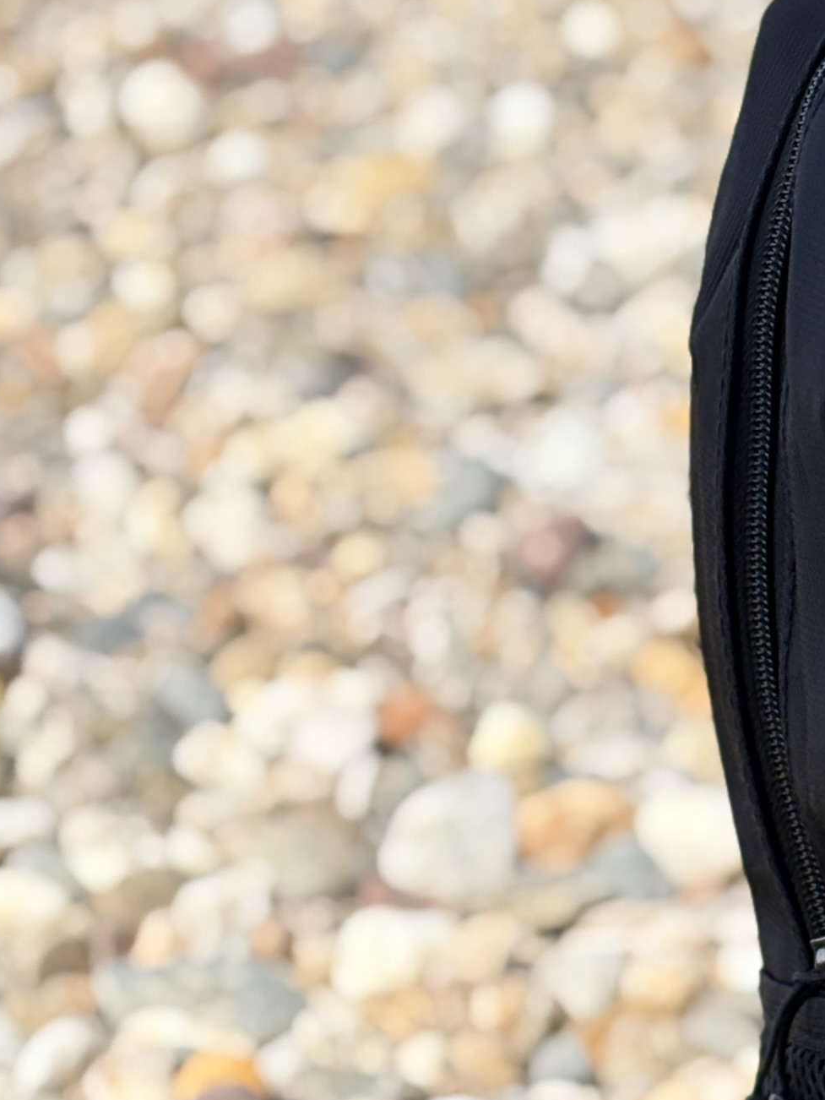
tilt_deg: -19.7
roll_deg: -0.6
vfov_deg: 12.2
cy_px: 856
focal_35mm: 161
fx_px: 5114
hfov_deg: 9.0
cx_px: 1267
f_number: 1.6
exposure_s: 1/1484
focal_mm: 5.96
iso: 40
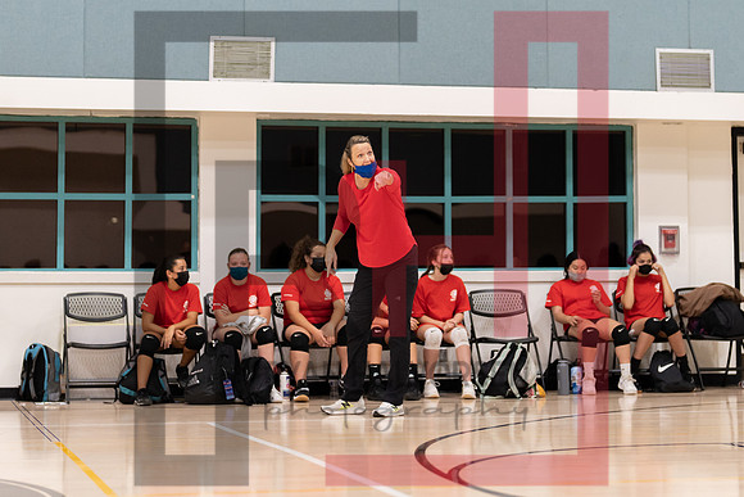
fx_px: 1948
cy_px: 140
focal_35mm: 94
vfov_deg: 14.5
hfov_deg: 21.6
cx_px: 378
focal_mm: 50
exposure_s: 1/1600
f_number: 1.2
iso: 800
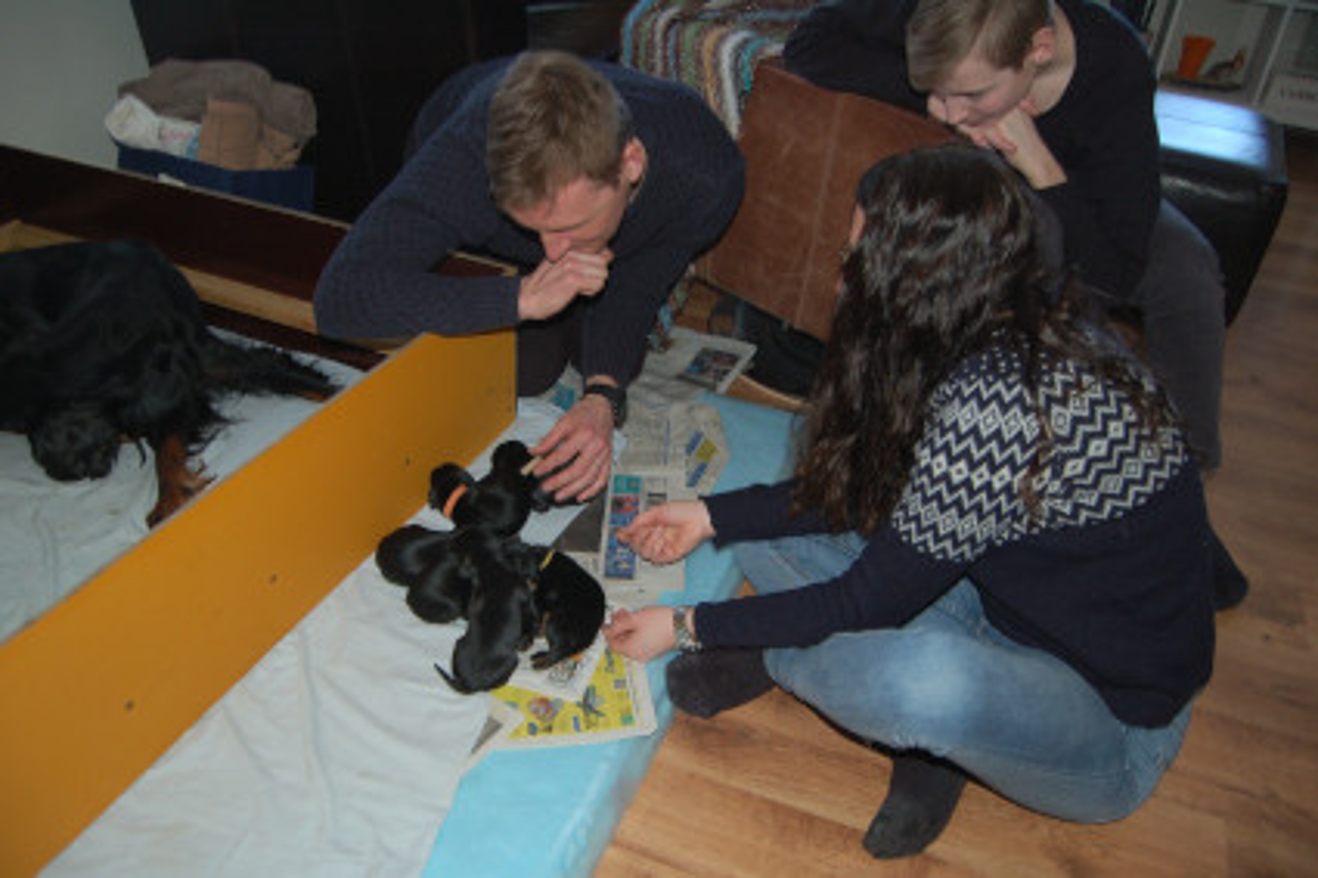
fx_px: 988
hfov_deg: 67.4
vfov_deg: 47.9
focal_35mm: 27
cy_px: 439
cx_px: 659
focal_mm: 18
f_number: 3.5
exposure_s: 1/60
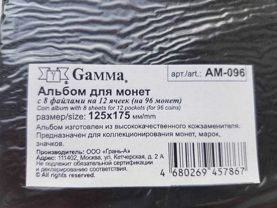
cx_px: 138
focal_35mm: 26
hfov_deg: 67.3
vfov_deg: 53.1
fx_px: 208
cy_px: 104
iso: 100
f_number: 1.7
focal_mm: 4.2
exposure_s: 1/50
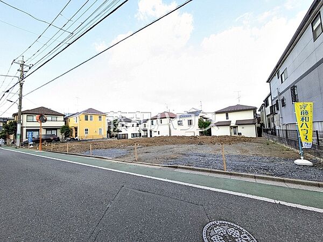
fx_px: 131
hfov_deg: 102.1
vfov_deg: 85.7
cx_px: 162
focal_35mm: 14
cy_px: 121
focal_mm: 1.83
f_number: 2.2
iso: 49
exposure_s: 1/173
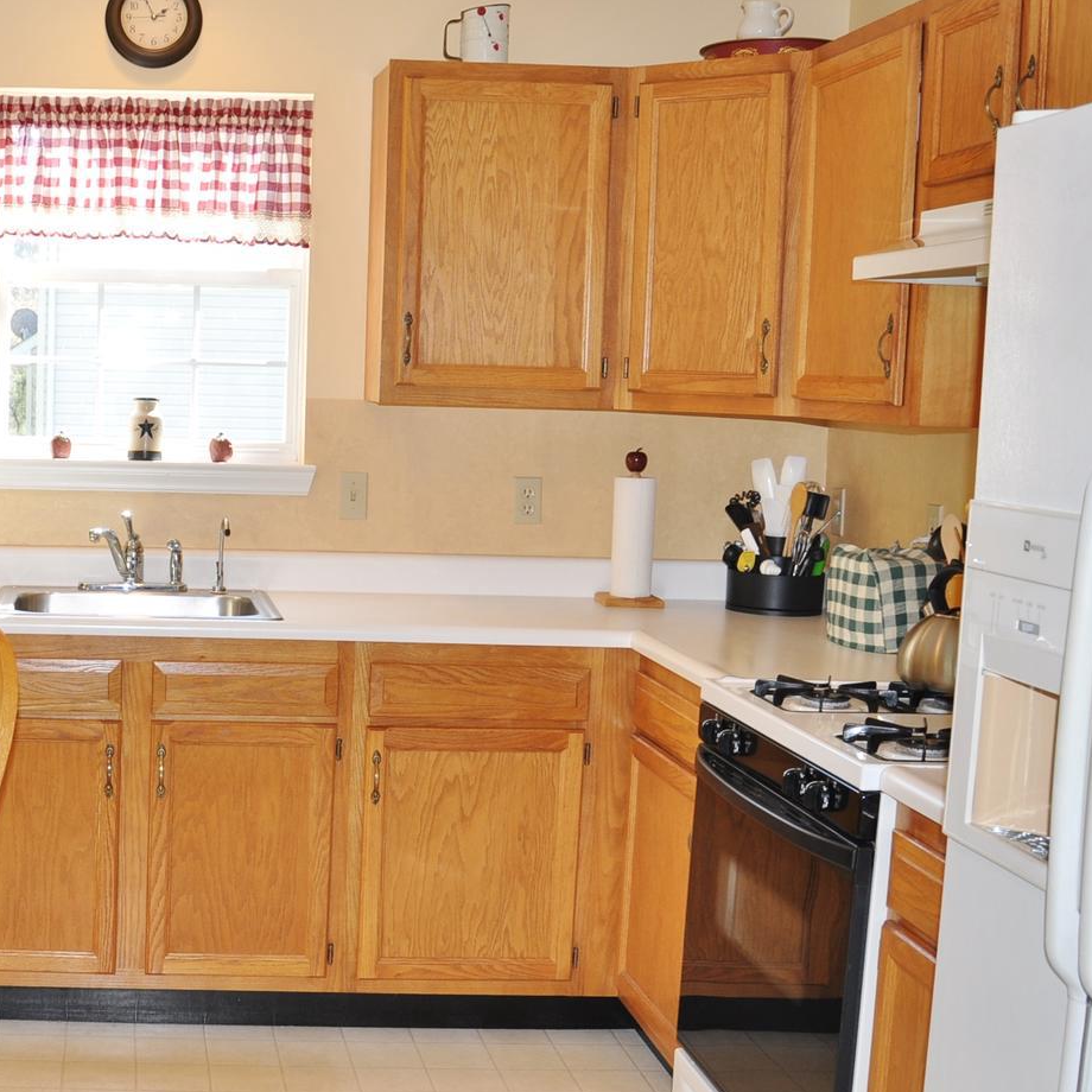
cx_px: 108
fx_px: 1820
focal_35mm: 51
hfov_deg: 31.8
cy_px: 596
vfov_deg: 33.4
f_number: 5
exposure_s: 1/60
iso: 200
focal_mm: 18
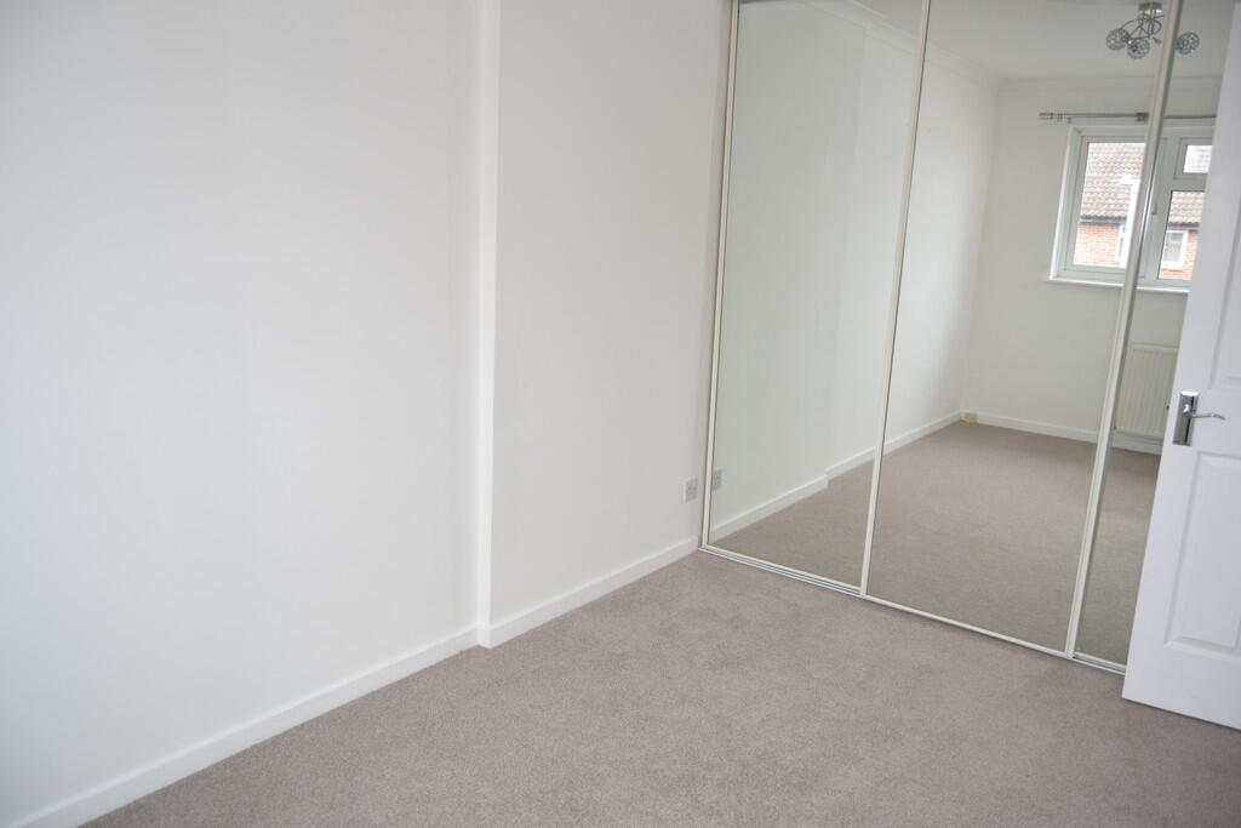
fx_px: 931
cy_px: 414
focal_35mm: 27
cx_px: 620
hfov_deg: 67.4
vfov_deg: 47.9
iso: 100
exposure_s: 1/60
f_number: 3.5
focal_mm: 18
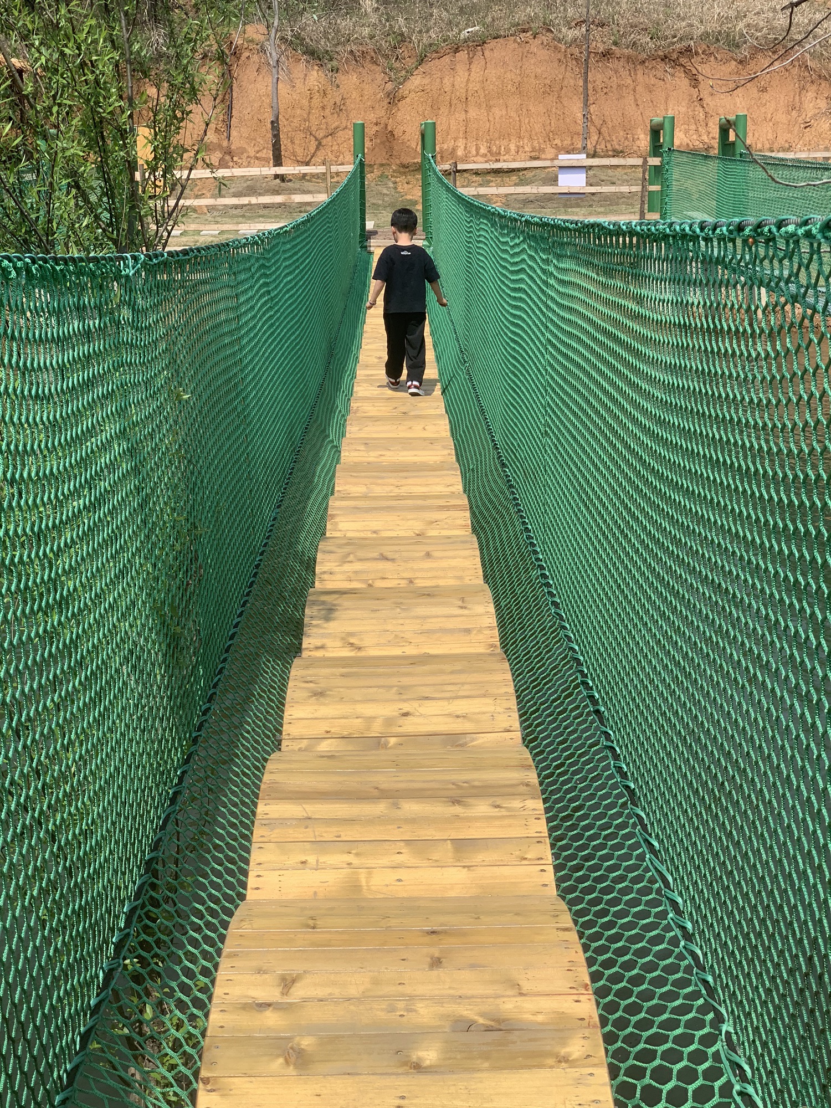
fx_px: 1664
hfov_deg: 28.0
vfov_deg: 36.8
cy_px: 554
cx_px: 416
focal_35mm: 52
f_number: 2.4
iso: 16
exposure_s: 1/1295
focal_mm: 6
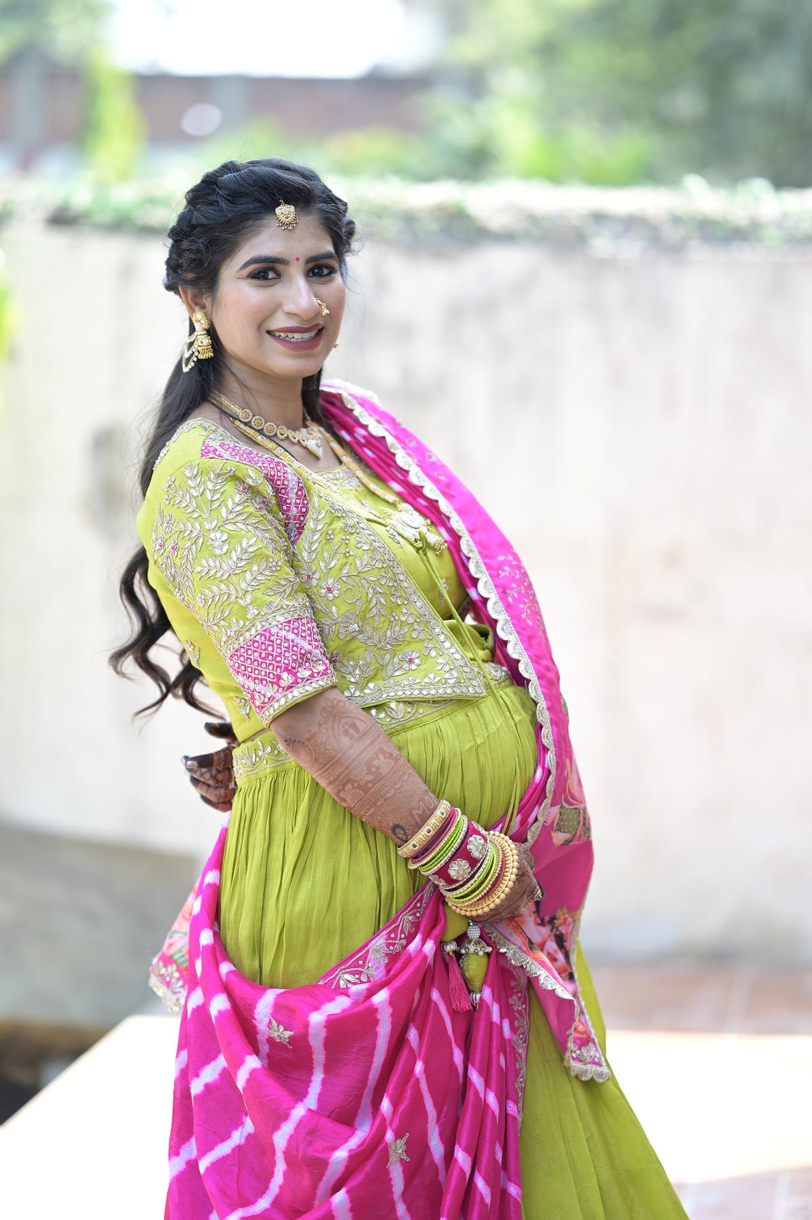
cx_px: 406
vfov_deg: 23.9
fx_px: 2879
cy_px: 610
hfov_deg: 16.1
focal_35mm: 85
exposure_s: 1/500
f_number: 1.8
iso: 160
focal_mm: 85
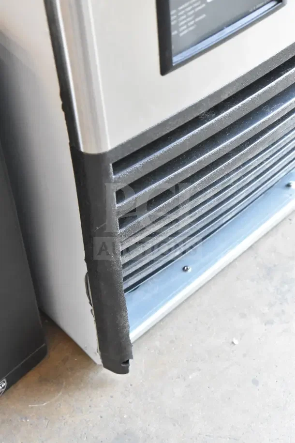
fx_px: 1014
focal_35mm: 82
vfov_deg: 24.6
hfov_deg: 16.6
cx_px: 148
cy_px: 222
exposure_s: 1/100
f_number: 5.6
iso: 7200
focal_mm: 55
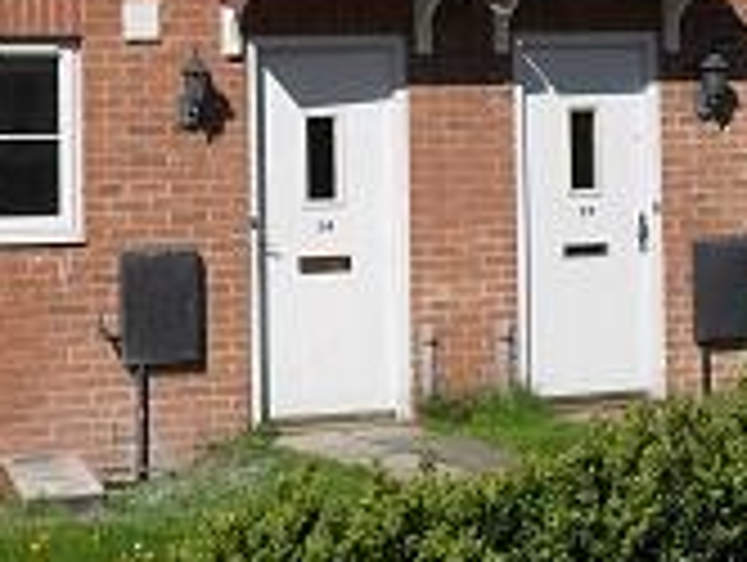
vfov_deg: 14.4
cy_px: -49
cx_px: 194
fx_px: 2183
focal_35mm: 101
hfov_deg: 19.3
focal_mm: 6.2
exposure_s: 1/250
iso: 100
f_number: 8.9
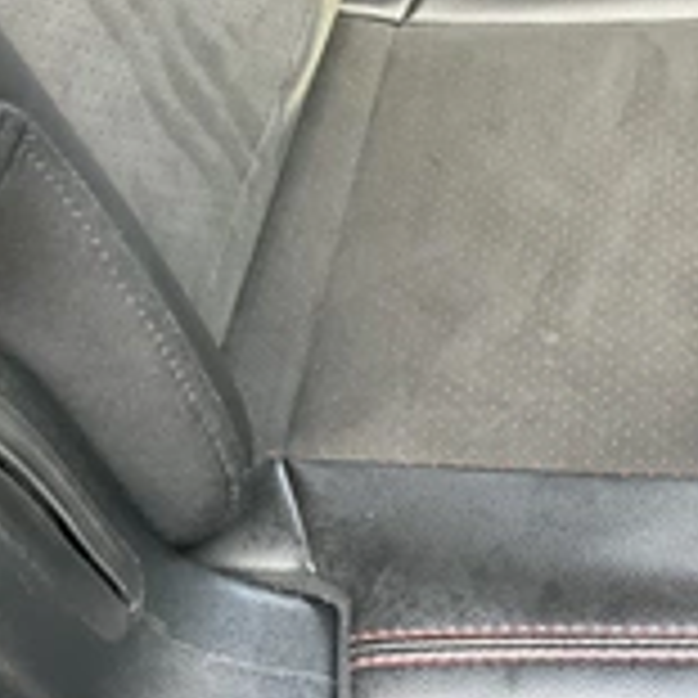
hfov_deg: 25.1
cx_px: 666
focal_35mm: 66
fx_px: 1506
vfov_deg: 26.1
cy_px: 342
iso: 64
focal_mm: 3
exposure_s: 1/62
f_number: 1.8
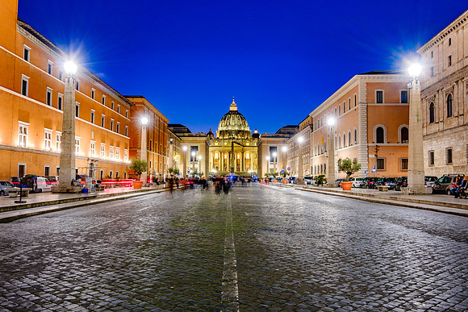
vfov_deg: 44.0
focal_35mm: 30
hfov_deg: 62.4
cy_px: 160
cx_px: 234
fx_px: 386
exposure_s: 12
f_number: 8
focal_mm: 19.1
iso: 160
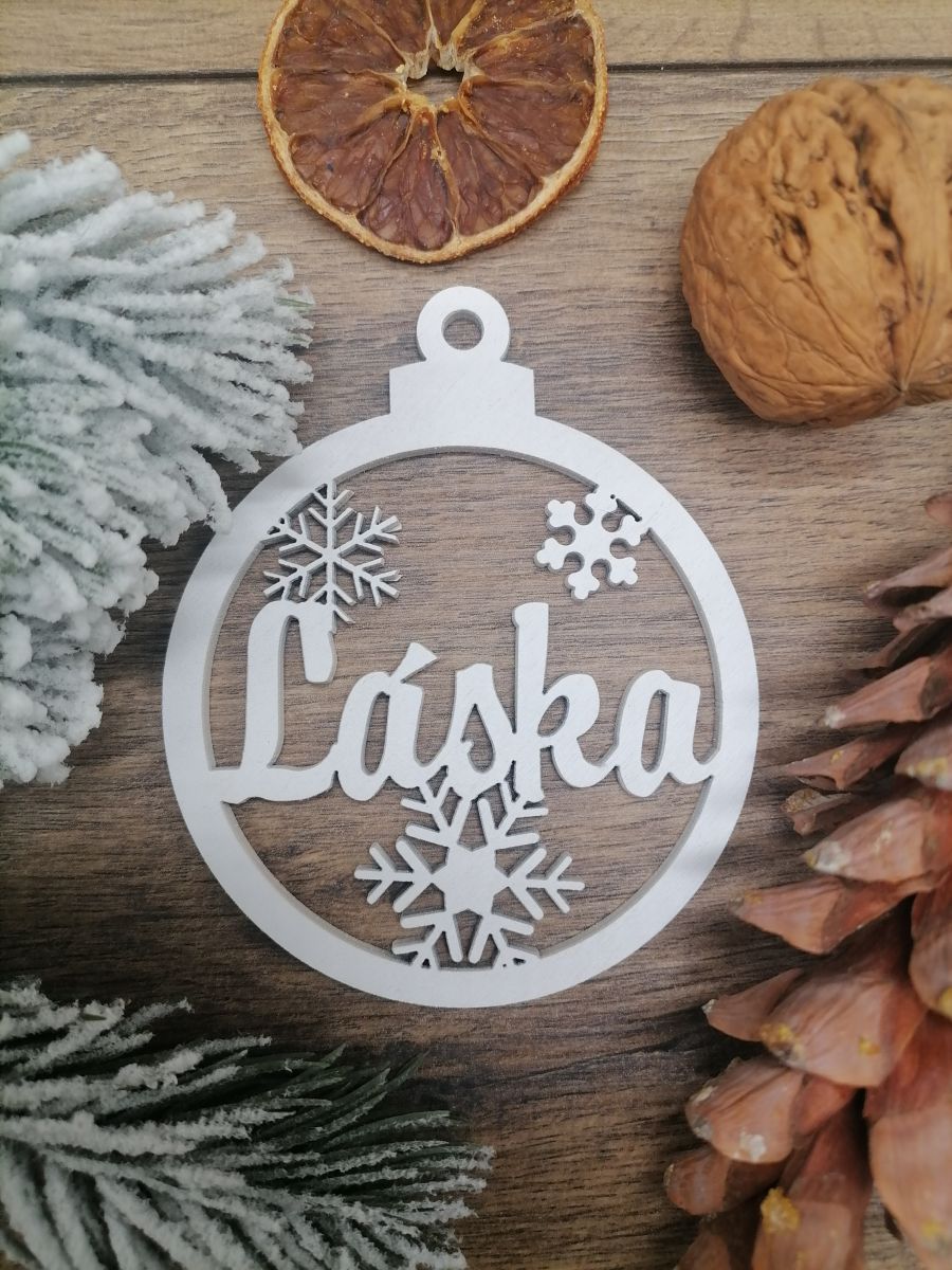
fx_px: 990
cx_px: 476
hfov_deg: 51.4
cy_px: 635
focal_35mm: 27
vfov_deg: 65.3
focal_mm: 5.4
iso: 64
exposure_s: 1/33.3
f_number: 1.8
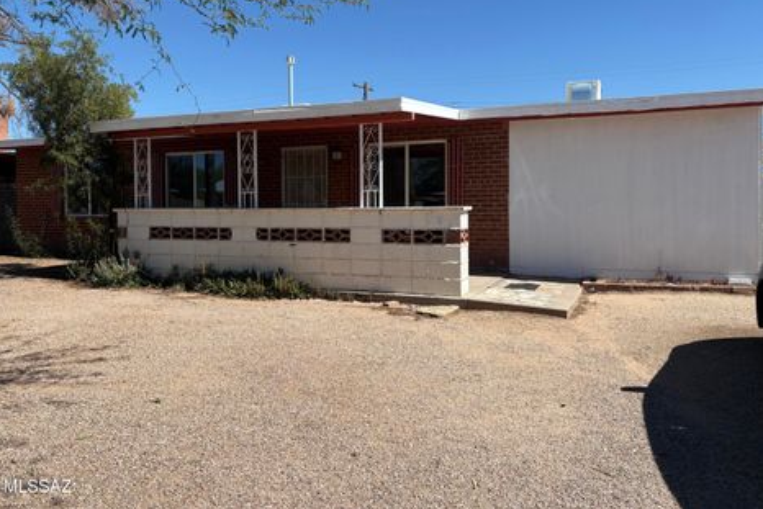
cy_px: 207
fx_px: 615
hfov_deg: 63.6
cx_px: 355
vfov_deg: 44.8
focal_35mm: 29
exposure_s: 1/4329
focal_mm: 5.96
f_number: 1.6
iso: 50
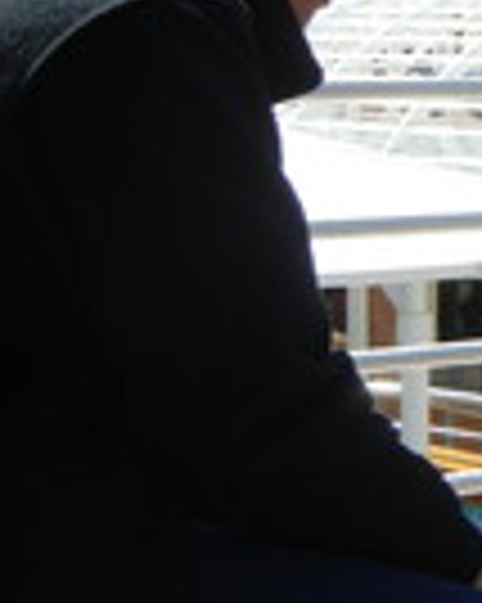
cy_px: 158
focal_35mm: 131
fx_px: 2339
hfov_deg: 11.0
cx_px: 847
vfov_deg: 14.7
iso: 160
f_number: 3.8
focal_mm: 8.1
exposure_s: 1/842
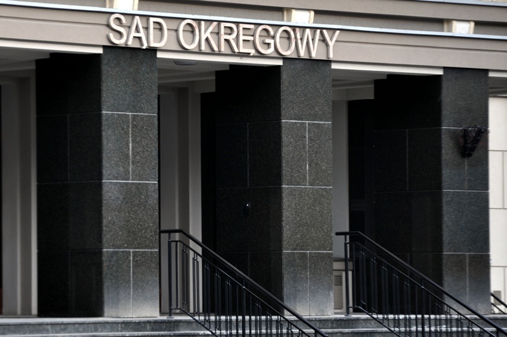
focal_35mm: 158
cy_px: 168
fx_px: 2215
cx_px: 254
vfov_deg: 8.7
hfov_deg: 13.1
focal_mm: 105
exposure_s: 1/125
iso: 200
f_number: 5.6
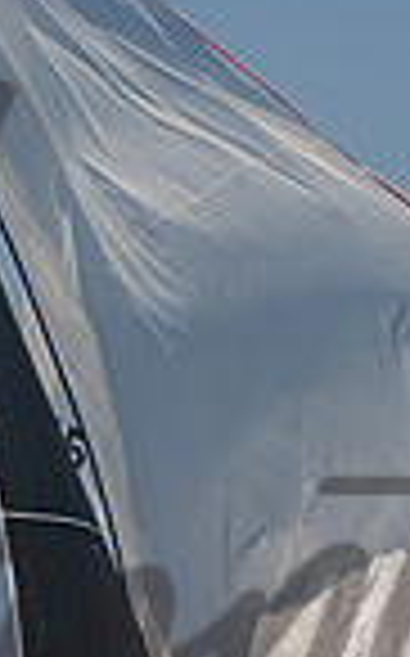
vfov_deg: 5.3
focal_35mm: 398
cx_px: 189
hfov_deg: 3.3
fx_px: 7130
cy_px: 671
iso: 400
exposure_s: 1/2000
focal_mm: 89
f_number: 8
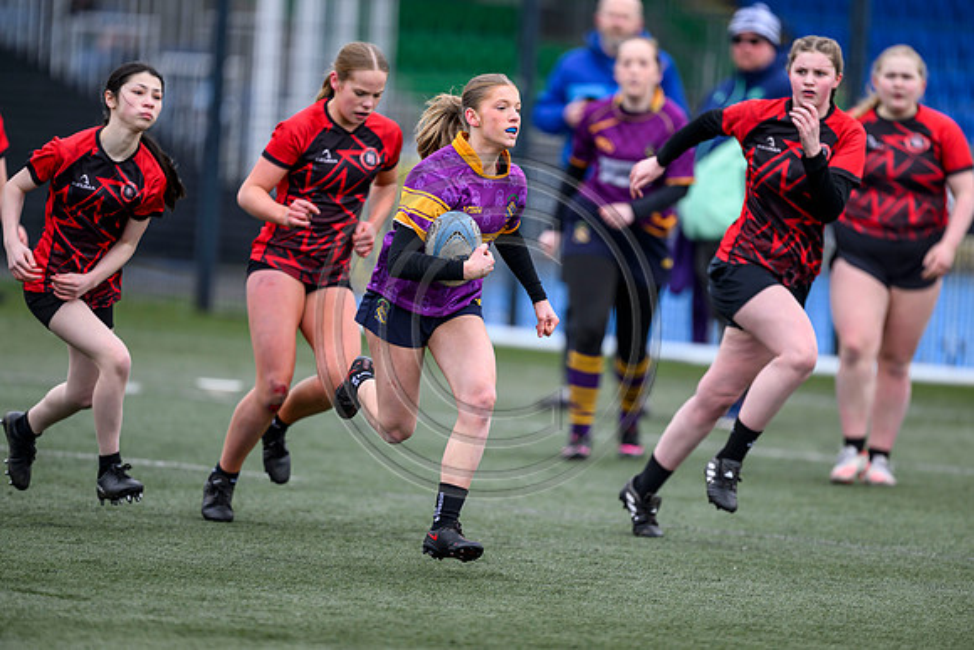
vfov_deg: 3.4
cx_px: 487
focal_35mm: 400
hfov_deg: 5.2
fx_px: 10824
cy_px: 325
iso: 500
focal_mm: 400
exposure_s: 1/1600
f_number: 3.2
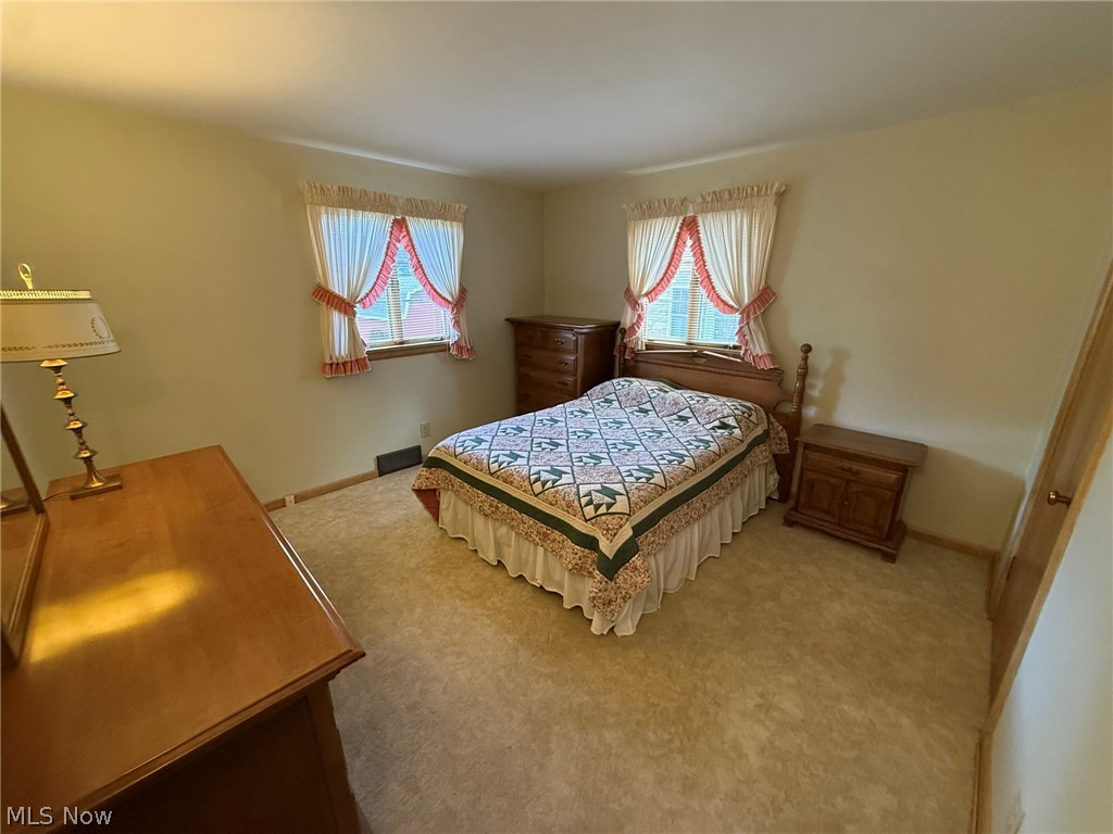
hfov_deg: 102.1
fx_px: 450
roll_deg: -0.3
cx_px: 556
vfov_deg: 85.7
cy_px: 417
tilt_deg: -17.1
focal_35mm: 14
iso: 500
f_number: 2.2
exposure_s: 1/120
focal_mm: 2.22
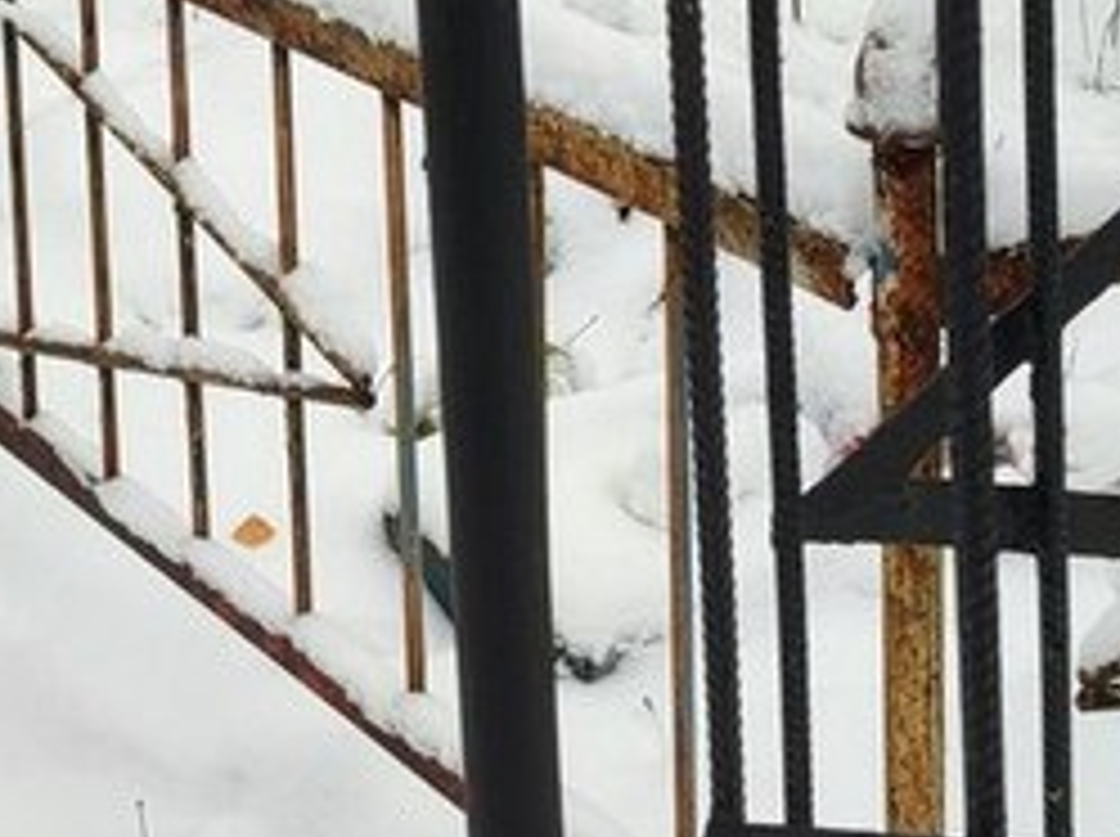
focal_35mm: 103
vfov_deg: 14.1
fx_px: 3328
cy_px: -9
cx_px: 216
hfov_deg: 18.9
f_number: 1.9
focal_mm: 6.04
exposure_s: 1/50
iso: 50
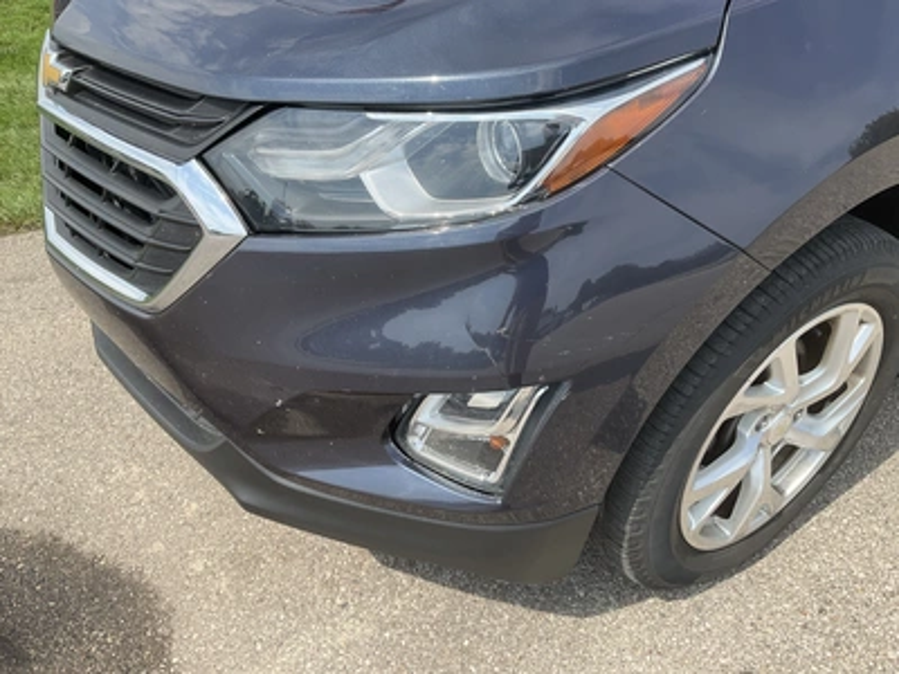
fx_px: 753
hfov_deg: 61.7
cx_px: 450
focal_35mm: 29
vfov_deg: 48.2
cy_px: 337
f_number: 1.8
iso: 25
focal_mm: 3
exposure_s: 1/1035
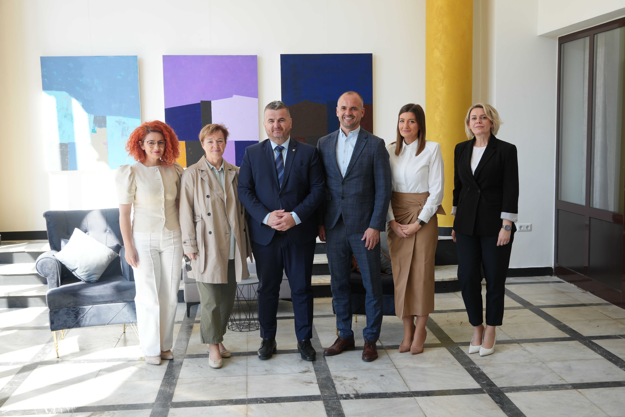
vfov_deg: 29.9
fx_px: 781
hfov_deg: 43.6
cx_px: 312
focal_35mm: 45
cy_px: 208
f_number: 5
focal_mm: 30
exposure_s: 1/60
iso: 100
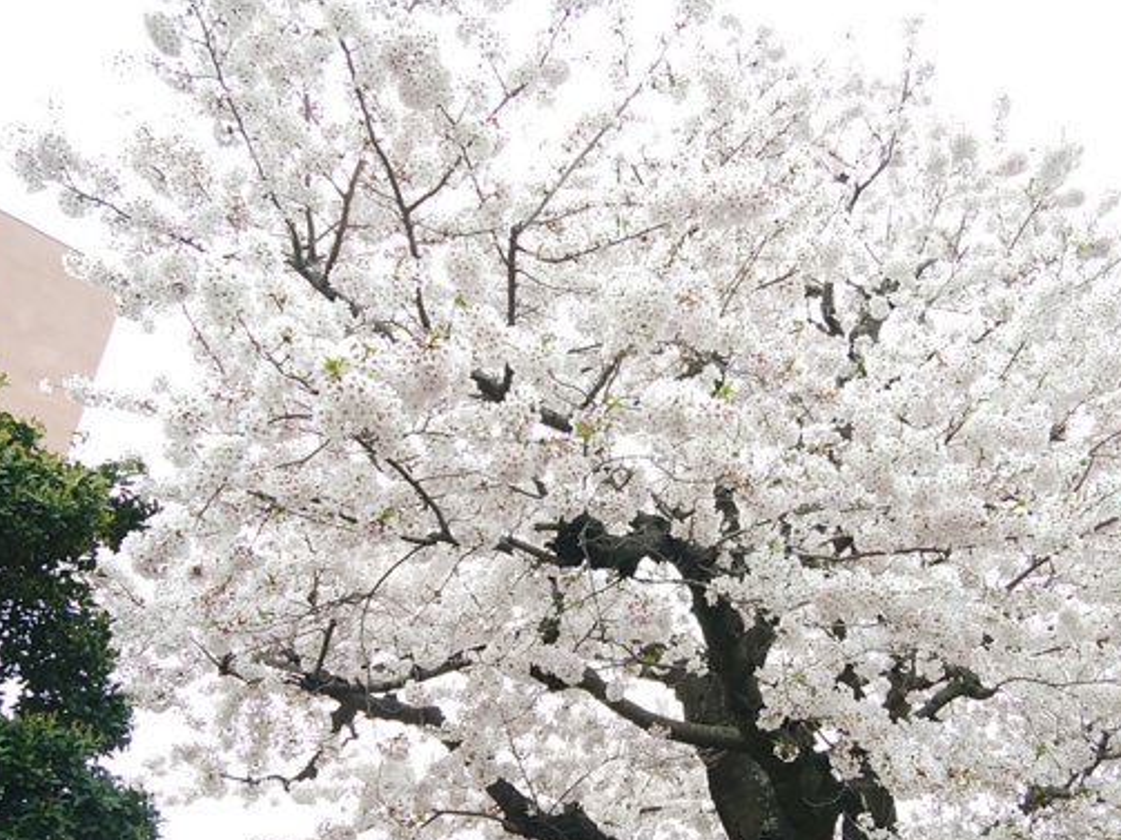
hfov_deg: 52.4
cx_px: 653
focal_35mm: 35
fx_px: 1133
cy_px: 486
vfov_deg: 40.6
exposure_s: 1/156
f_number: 2
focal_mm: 3
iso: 32
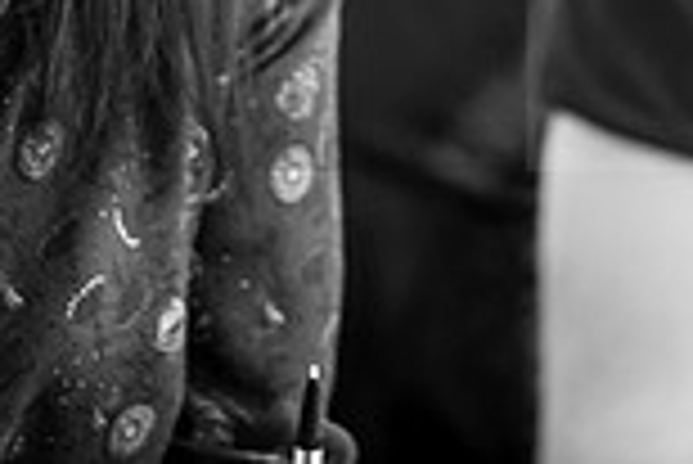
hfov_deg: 2.9
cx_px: 531
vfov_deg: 1.9
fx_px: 13719
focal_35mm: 712
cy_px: -268
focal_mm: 189
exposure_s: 1/125
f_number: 2.8
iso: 800
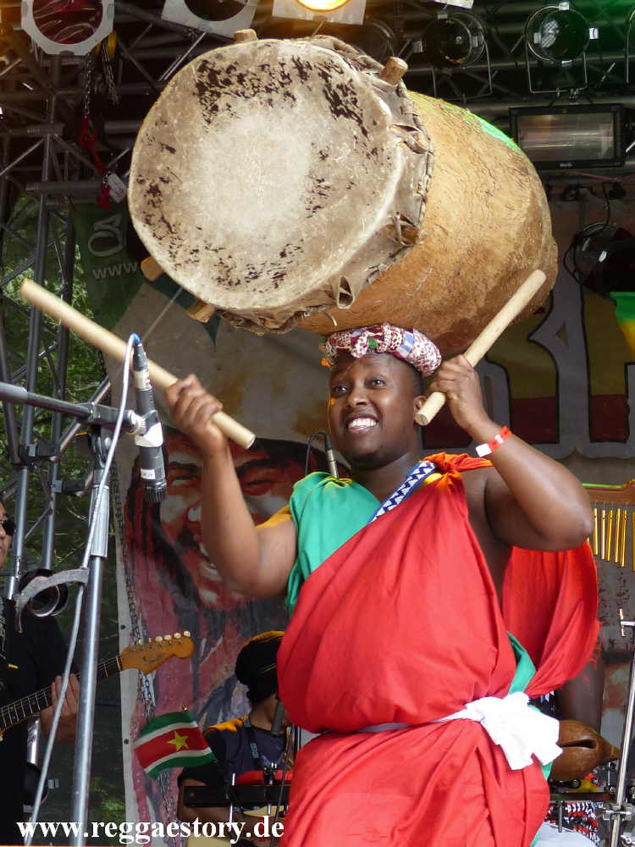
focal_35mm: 54
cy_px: 424
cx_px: 318
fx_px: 1321
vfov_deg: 35.5
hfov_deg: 27.0
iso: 100
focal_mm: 9.8
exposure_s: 1/100
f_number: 2.8
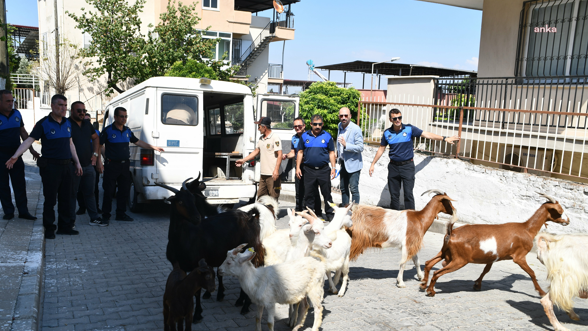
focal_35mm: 35
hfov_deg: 56.6
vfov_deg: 33.7
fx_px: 546
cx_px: 293
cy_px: 191
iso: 100
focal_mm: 22
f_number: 9
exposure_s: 1/320
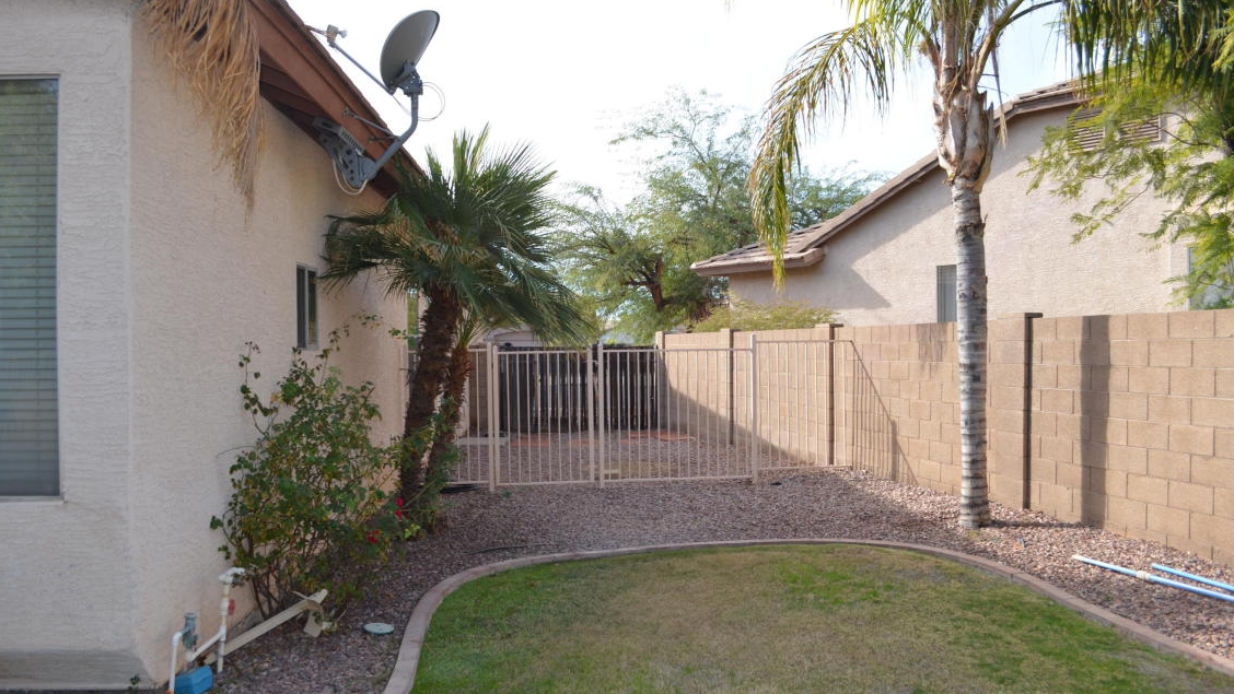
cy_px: 329
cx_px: 607
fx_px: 949
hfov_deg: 66.1
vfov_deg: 40.2
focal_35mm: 29
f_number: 5
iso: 100
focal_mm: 18
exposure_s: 1/200
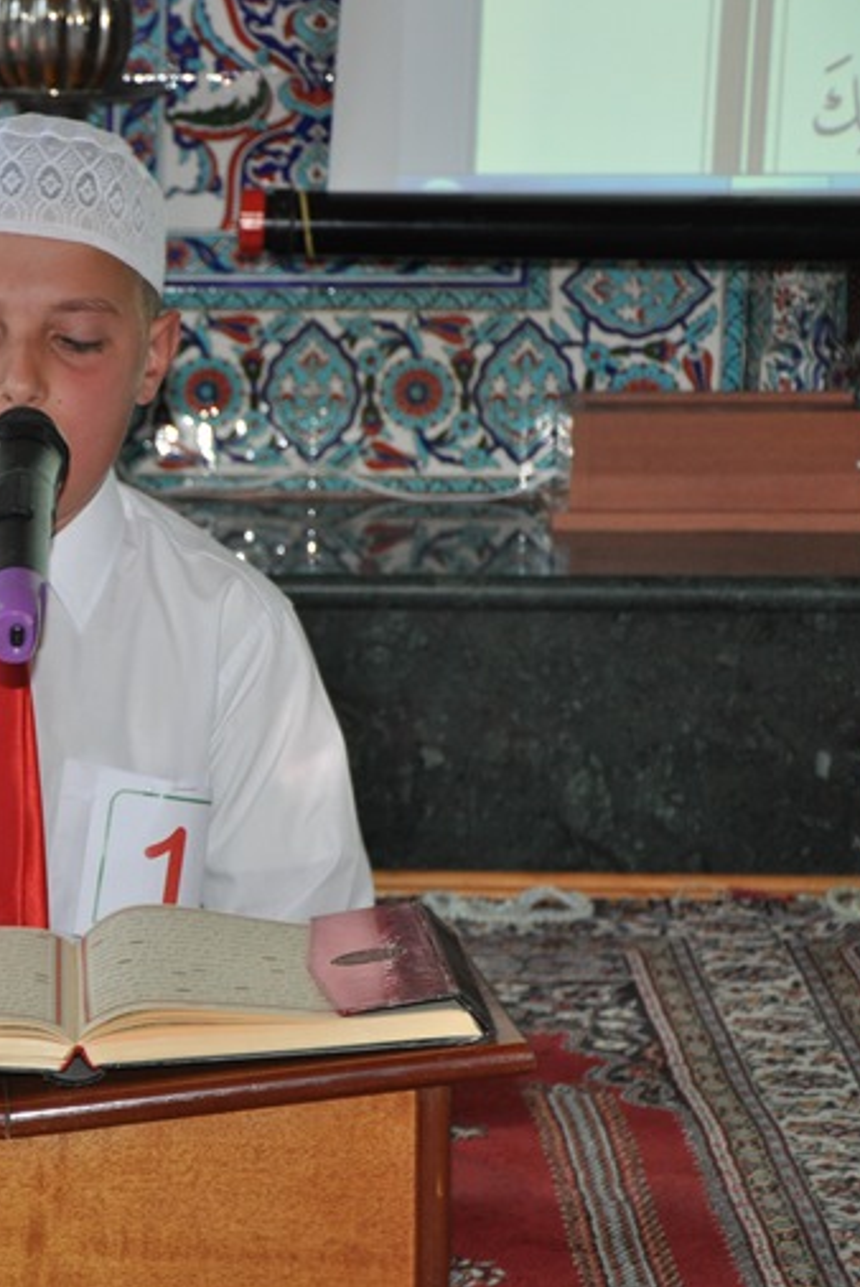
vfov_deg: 13.7
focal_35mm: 150
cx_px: -41
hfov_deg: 9.1
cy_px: 641
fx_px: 5367
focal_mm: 66
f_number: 5.3
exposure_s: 1/60
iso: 800
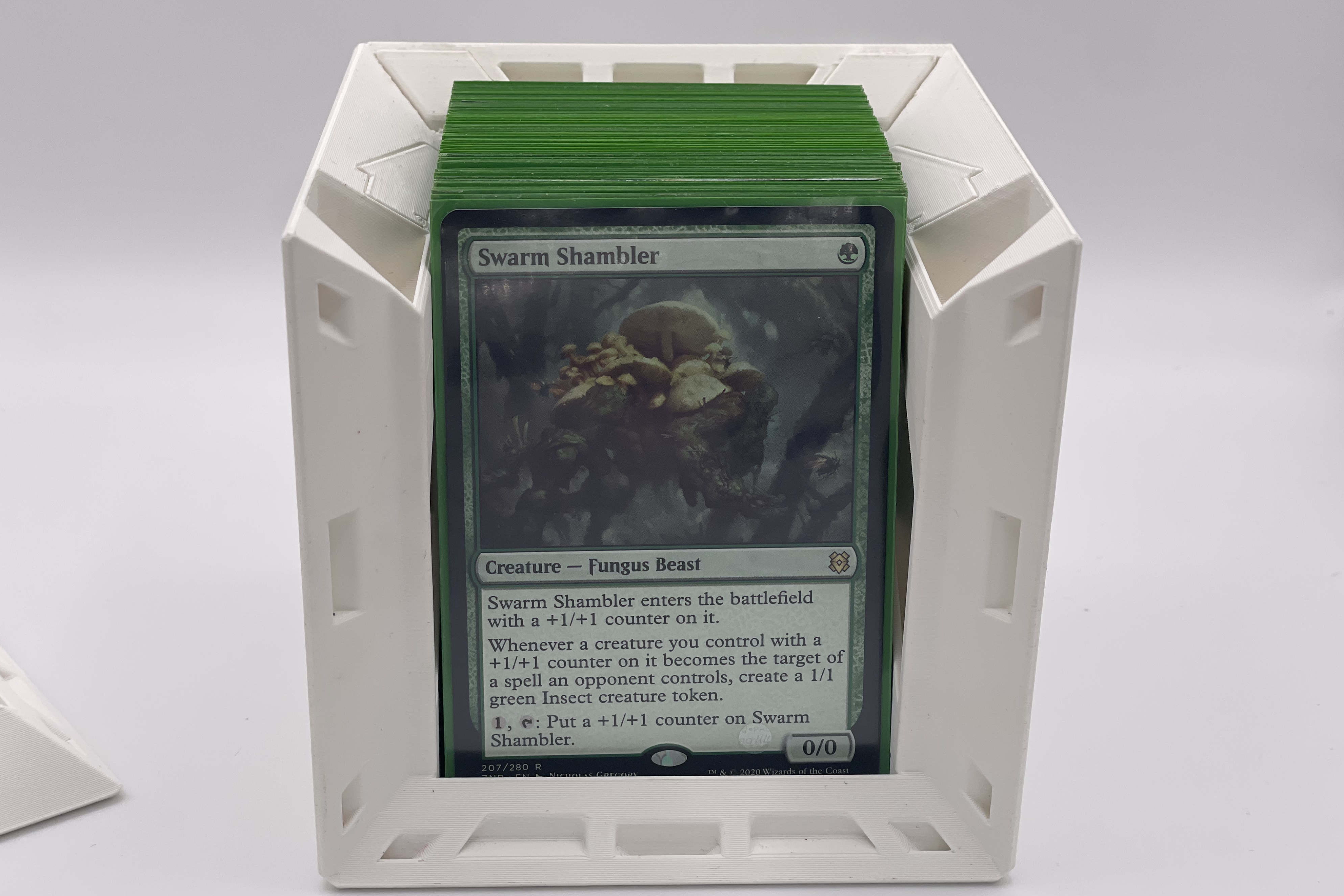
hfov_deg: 36.2
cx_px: 677
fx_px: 2053
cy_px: 460
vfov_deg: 24.6
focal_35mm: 55
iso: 25
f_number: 2
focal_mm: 6
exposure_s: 1/176
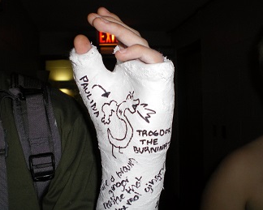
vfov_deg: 37.3
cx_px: 126
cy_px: 105
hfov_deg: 45.8
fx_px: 311
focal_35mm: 40
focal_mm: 6.3
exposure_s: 1/50
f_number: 3.1
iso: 200
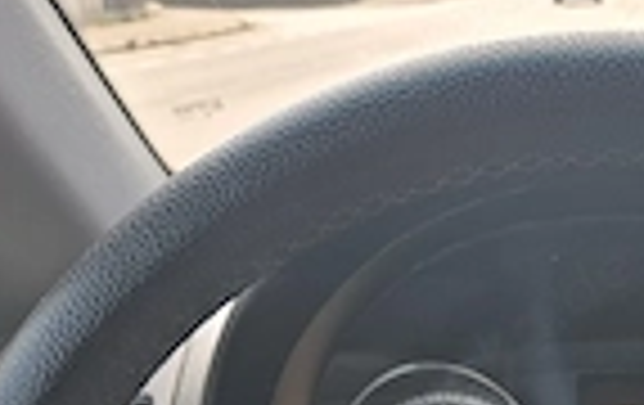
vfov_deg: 16.0
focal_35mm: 68
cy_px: 747
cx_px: 599
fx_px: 1196
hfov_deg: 28.8
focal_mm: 5.4
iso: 25
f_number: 1.8
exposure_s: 1/114
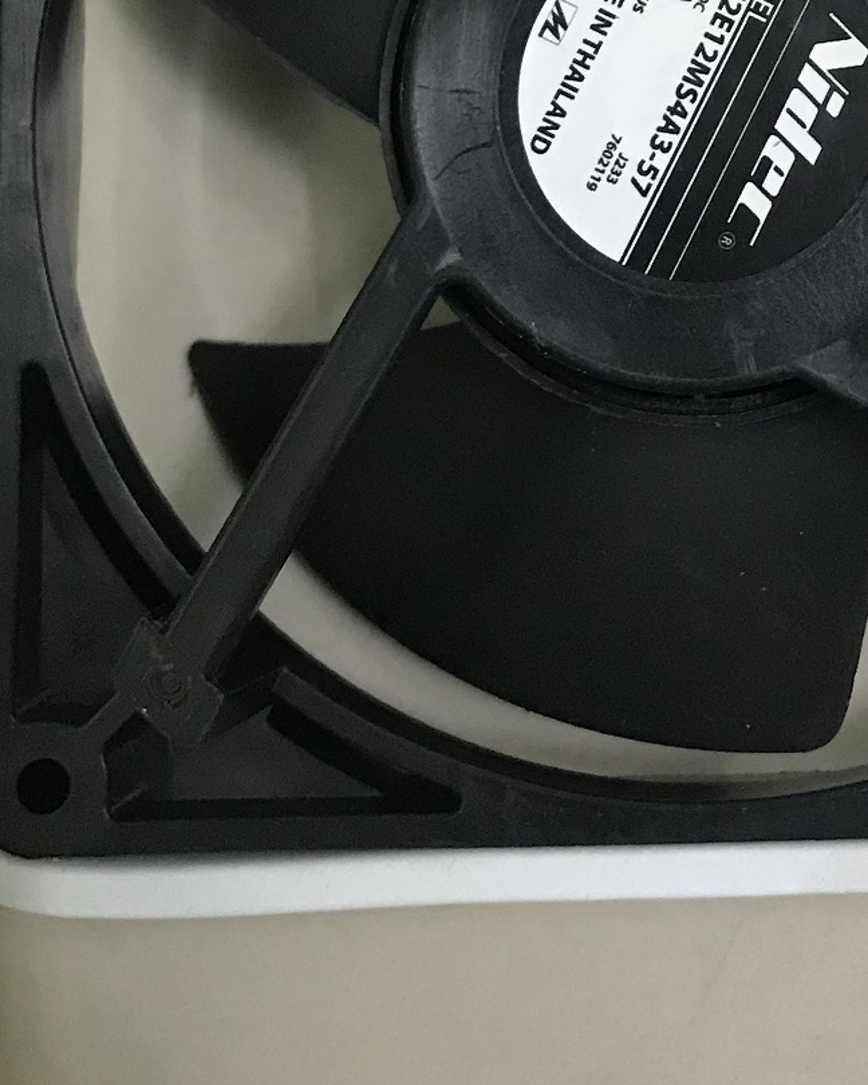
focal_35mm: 68
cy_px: -75
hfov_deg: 21.7
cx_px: 852
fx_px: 2184
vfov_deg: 26.0
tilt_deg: -81.5
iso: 100
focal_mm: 3.99
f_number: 1.8
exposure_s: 1/17
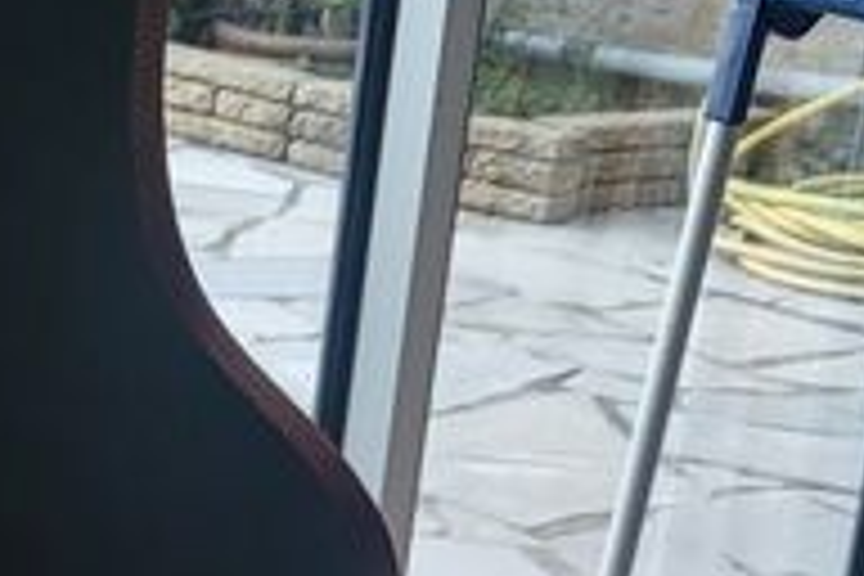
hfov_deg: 14.0
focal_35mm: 141
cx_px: -243
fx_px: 3384
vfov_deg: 9.2
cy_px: 1120
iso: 125
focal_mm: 4.25
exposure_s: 1/100
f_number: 1.8
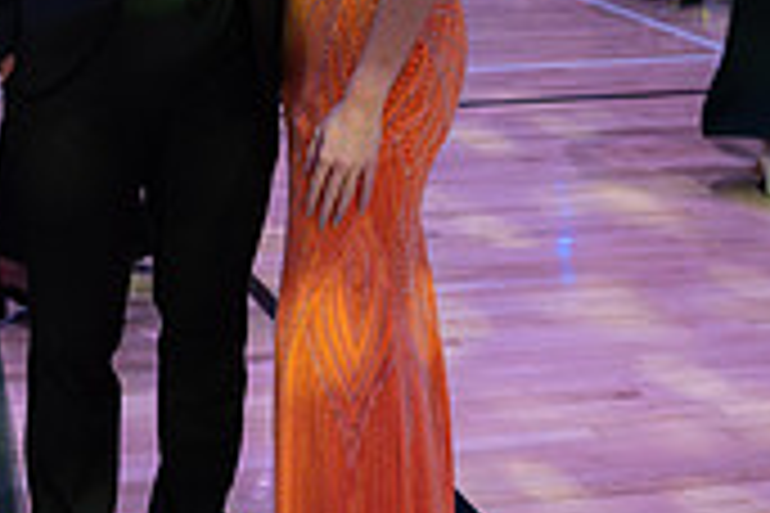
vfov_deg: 14.4
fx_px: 1968
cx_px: 80
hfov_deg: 21.7
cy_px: -120
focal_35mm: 92
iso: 2000
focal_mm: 24
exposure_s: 1/125
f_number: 2.8
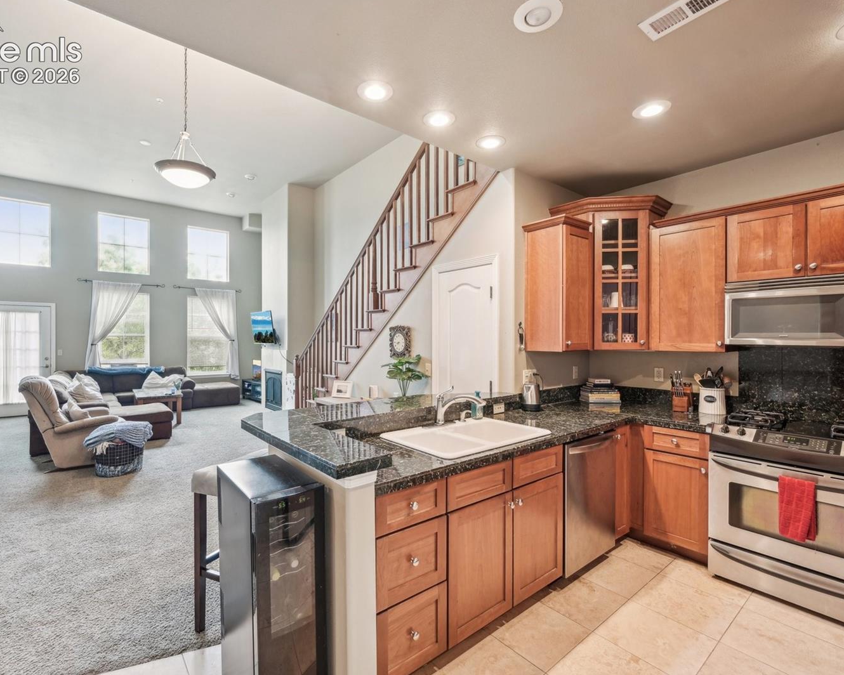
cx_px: 400
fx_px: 400
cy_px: 338
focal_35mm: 16
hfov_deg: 93.0
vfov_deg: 80.4
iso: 400
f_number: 8
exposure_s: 1/1.67
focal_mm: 14
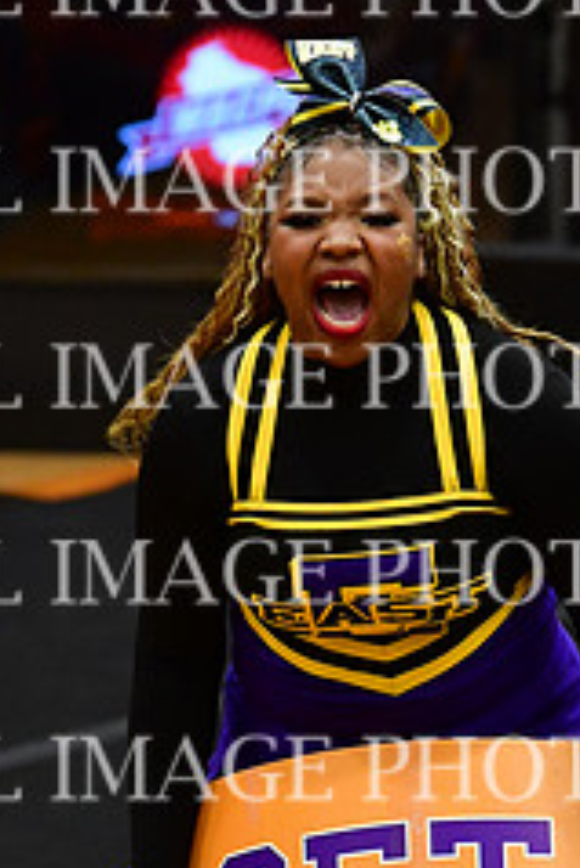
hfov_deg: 2.7
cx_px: 337
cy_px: 474
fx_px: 12330
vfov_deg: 4.0
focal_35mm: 511
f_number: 4
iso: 4000
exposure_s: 1/500
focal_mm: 140
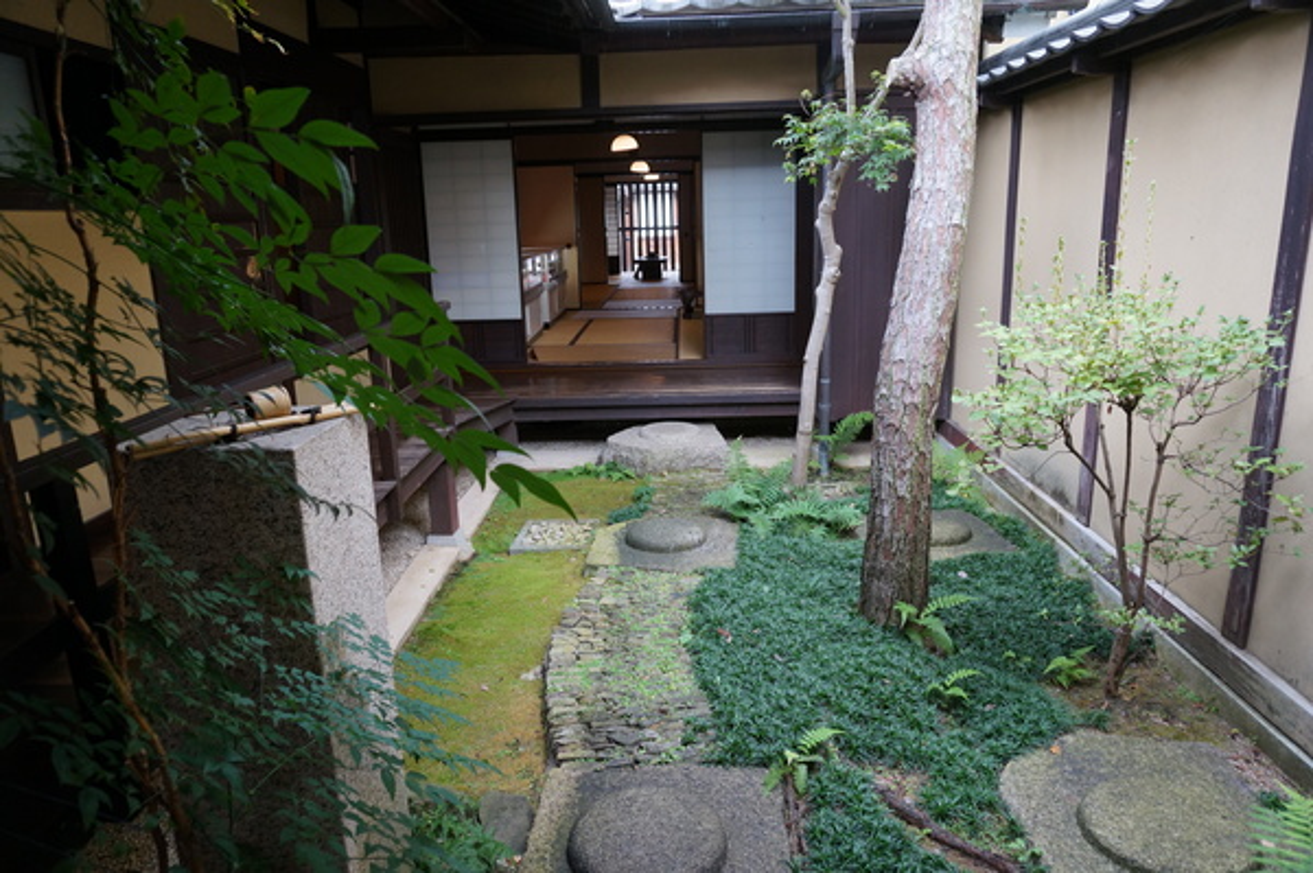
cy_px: 436
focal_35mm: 24
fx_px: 875
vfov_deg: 53.1
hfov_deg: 73.8
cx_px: 656
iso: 500
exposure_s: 1/60
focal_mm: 16
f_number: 4
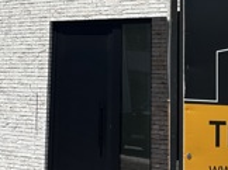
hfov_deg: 19.0
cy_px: -38
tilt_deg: +10.9
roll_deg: -2.1
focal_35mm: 103
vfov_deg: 13.9
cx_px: 61
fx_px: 677
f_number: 1.5
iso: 50
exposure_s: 1/6211
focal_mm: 5.7
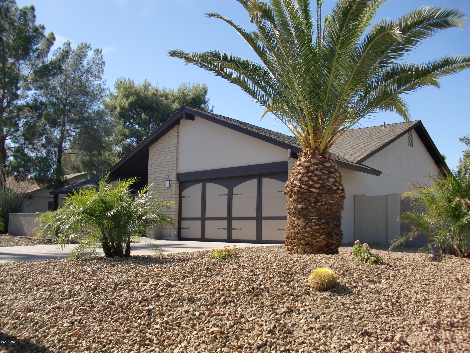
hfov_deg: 51.4
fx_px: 489
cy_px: 176
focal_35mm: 36
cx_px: 235
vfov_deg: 39.7
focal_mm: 6.3
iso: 64
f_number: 2.8
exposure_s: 1/800
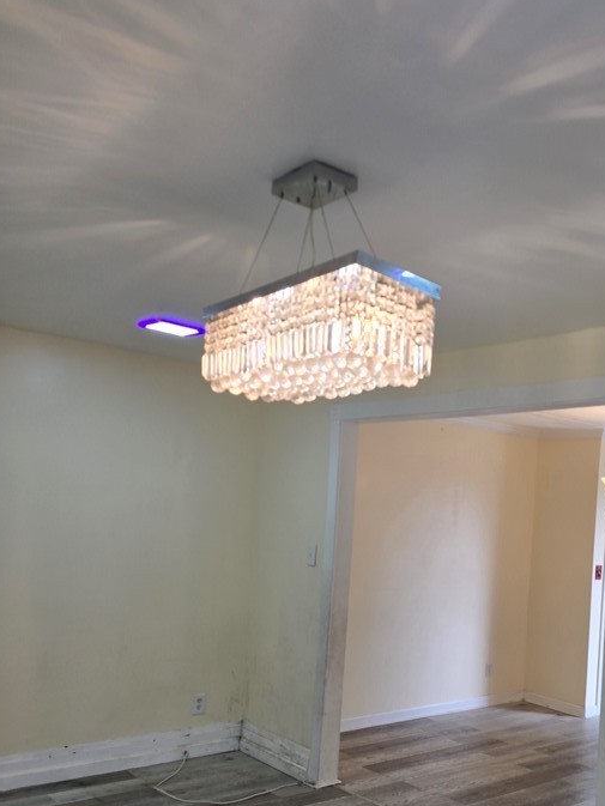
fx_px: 815
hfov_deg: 39.7
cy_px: 549
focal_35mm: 35
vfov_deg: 51.5
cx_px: 449
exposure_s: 1/120
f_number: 1.7
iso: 40
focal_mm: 6.3
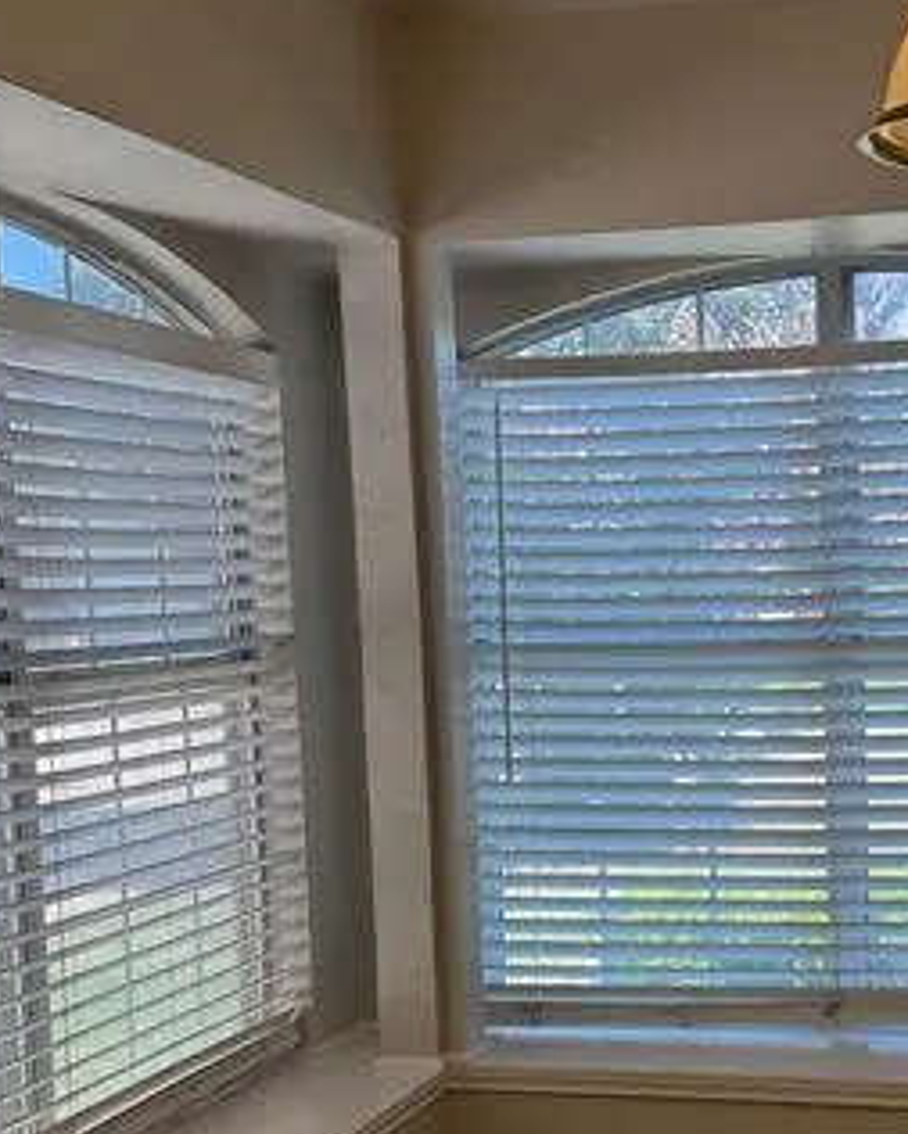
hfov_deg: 26.1
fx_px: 1914
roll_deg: +2.9
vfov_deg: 32.8
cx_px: 754
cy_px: 732
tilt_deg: -6.3
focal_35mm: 57
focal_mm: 6.76
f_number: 1.78
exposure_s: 1/120
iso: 64
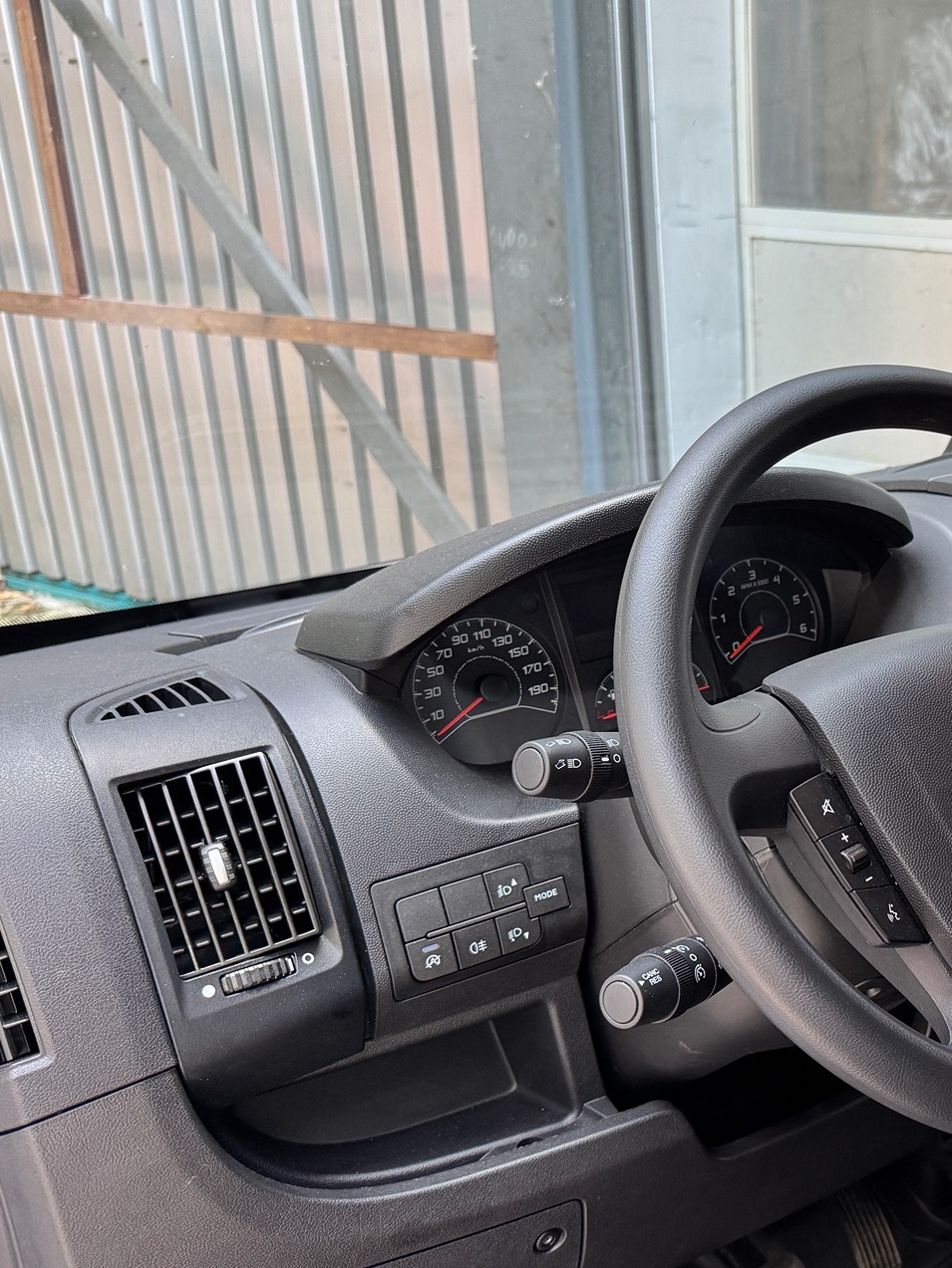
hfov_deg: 34.4
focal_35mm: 38
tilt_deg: -20.7
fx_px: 1393
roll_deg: -1.4
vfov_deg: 48.9
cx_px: 950
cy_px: 673
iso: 200
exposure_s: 1/121
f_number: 1.78
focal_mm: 6.76
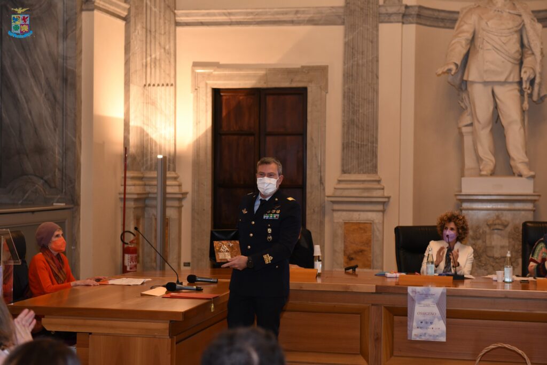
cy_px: 182
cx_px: 274
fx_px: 1064
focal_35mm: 70
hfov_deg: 28.8
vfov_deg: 19.5
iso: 1600
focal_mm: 70
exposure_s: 1/80
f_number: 4
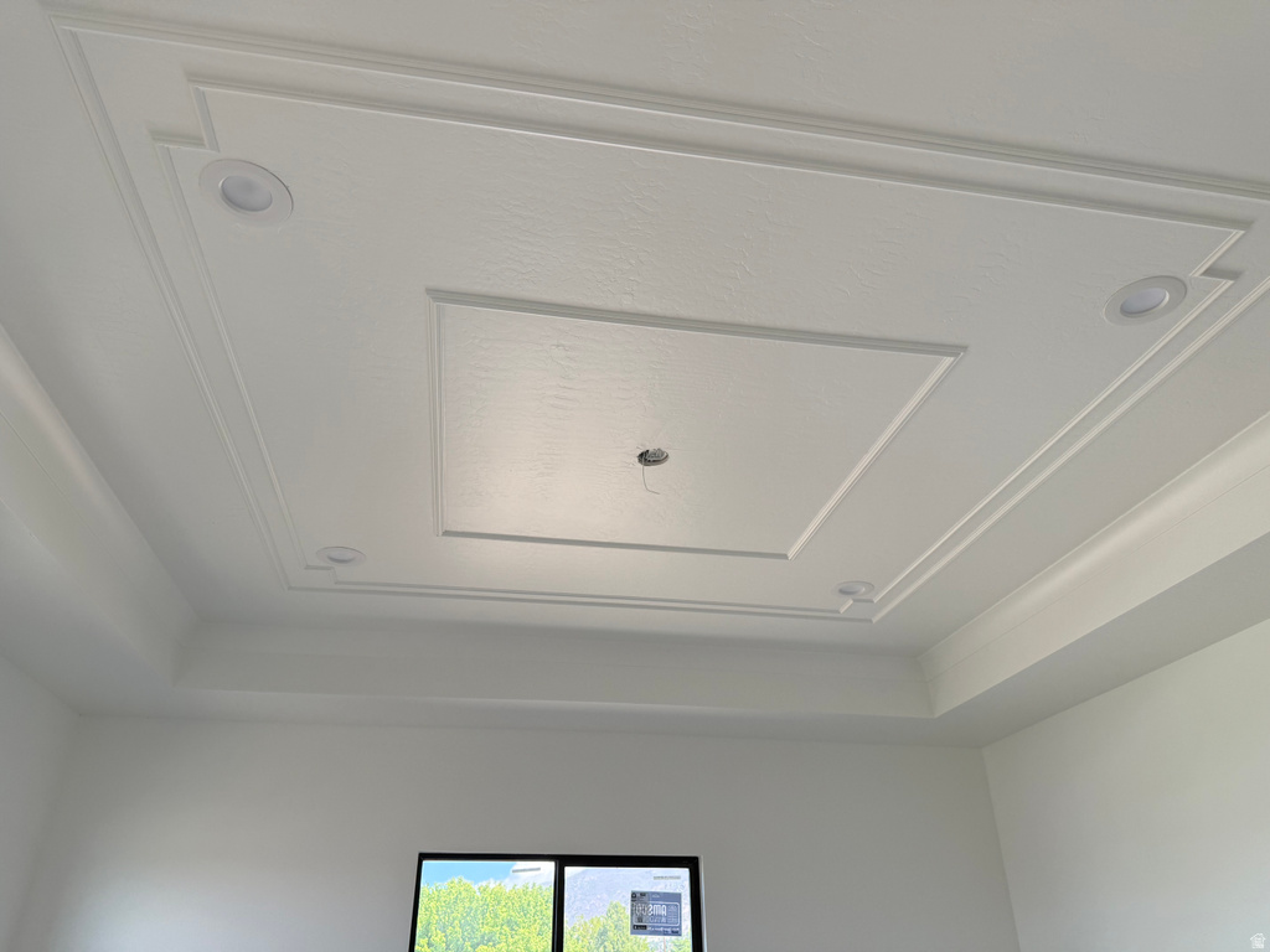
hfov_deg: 71.6
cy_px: 476
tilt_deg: +28.8
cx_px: 635
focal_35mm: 24
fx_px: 881
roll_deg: +0.6
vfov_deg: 56.8
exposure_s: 1/528
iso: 100
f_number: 1.78
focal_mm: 6.76
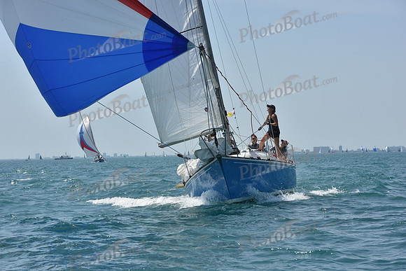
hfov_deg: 19.5
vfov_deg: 13.0
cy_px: 136
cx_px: 203
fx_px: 1184
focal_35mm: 105
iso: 250
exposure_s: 1/1250
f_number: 9
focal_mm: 105
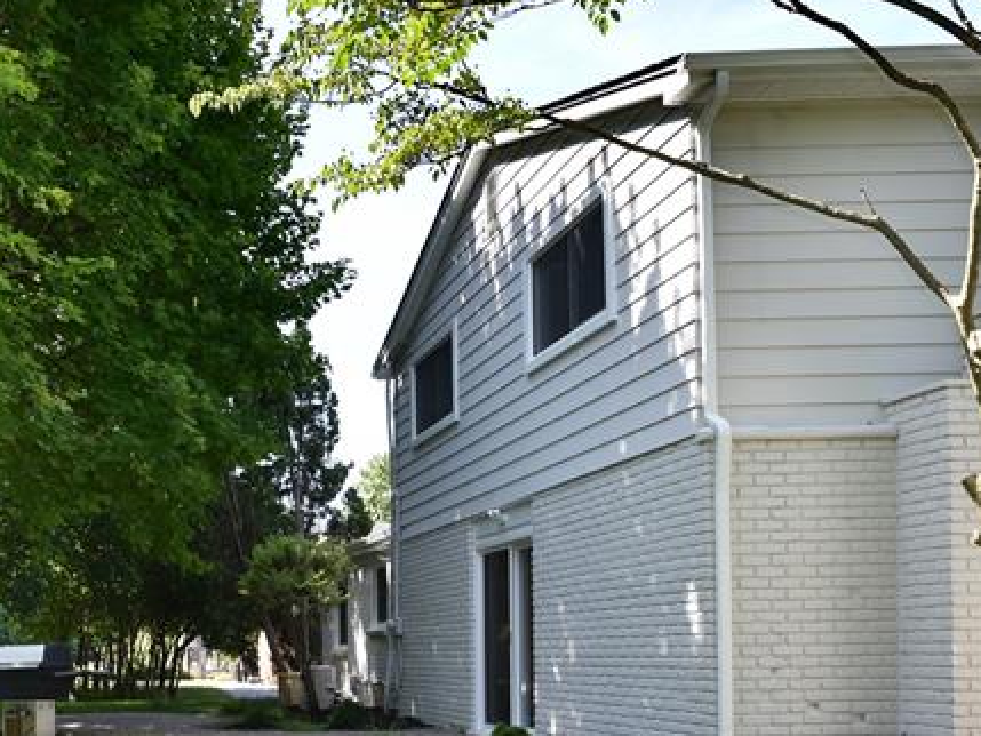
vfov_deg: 34.9
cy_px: 648
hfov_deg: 42.0
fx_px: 1106
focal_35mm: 39
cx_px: 18
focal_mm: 17
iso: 125
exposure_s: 1/80
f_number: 7.1
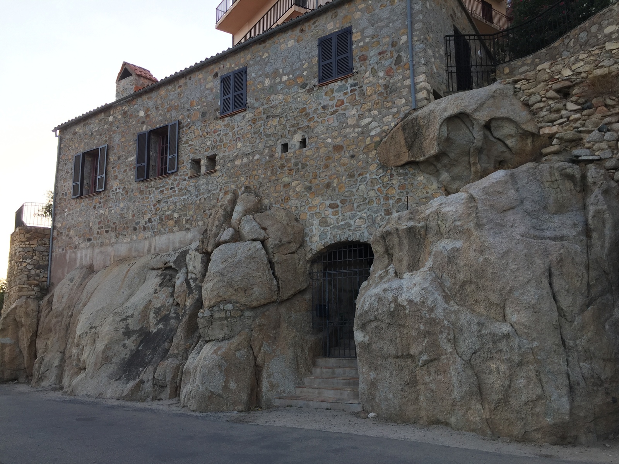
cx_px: 310
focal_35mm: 29
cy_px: 232
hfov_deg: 61.7
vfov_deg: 48.2
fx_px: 519
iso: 32
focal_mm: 4.15
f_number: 2.2
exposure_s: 1/373
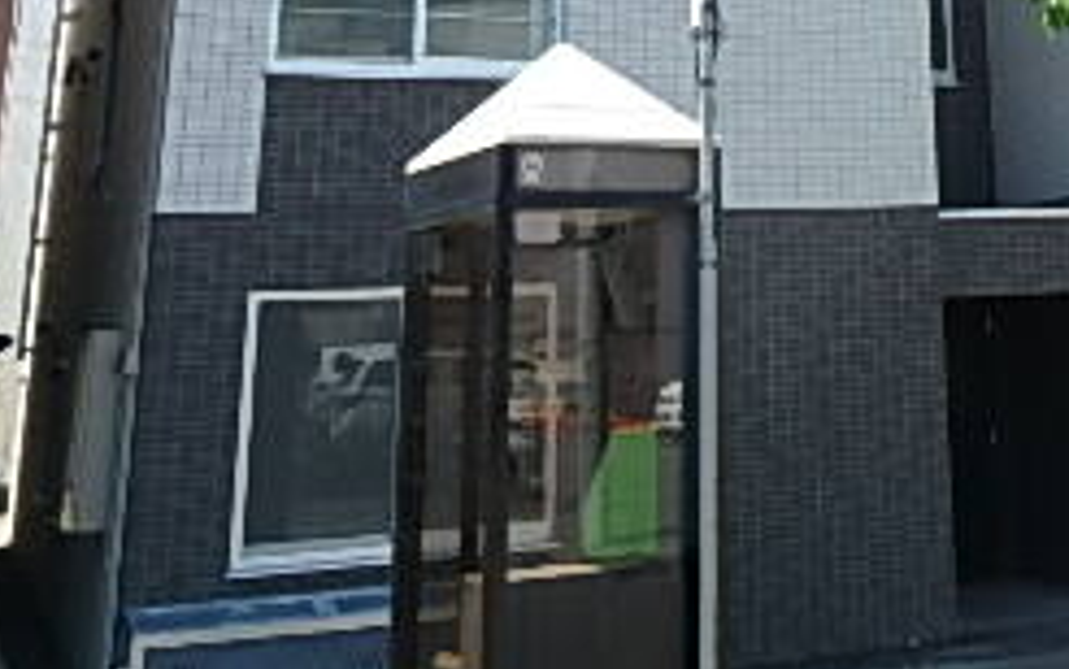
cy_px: -217
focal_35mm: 58
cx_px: 939
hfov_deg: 33.5
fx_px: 1691
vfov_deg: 20.3
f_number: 3.5
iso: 125
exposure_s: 1/500
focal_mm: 3.7
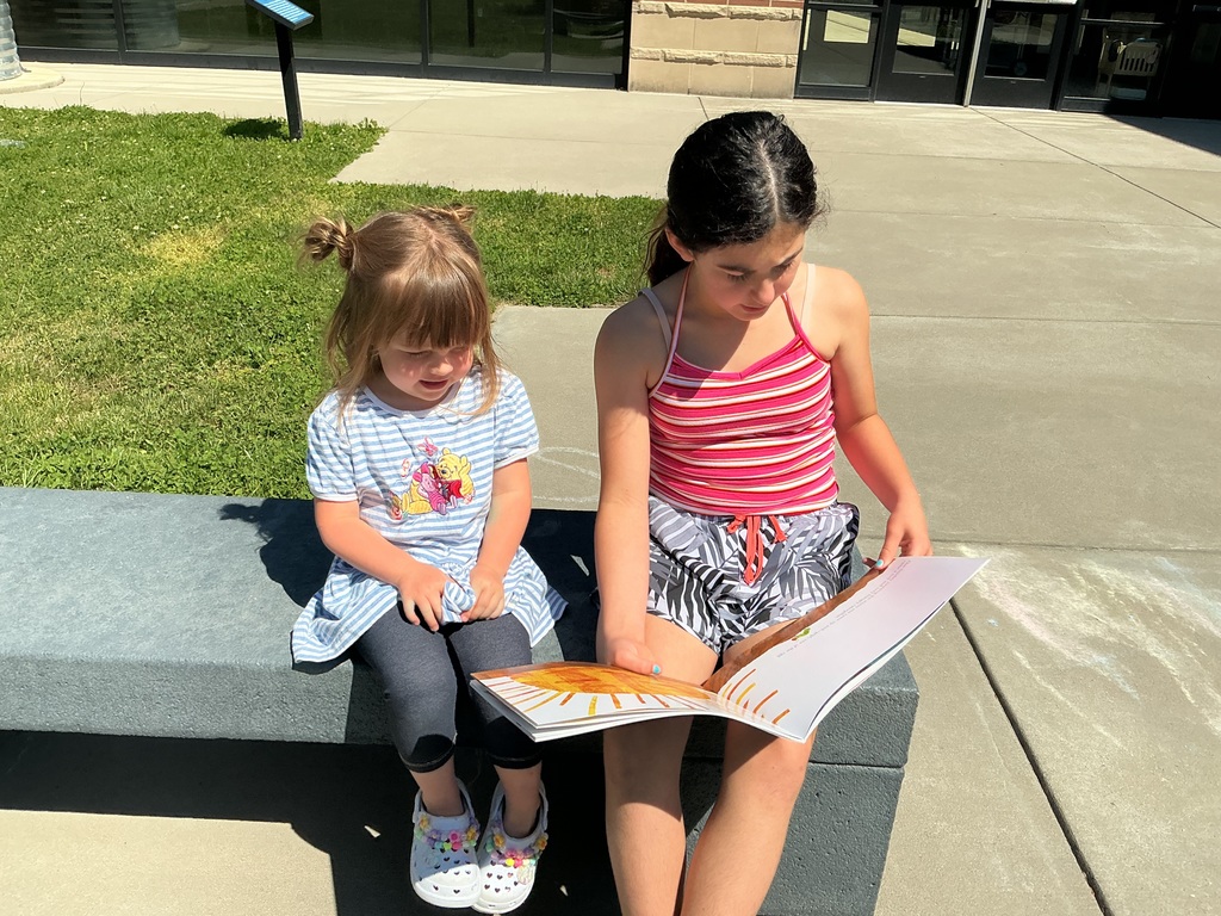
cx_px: 610
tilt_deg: -25.7
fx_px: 1023
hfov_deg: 61.7
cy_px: 458
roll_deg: -3.7
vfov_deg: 48.2
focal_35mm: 29
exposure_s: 1/2959
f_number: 1.8
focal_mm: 3
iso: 25
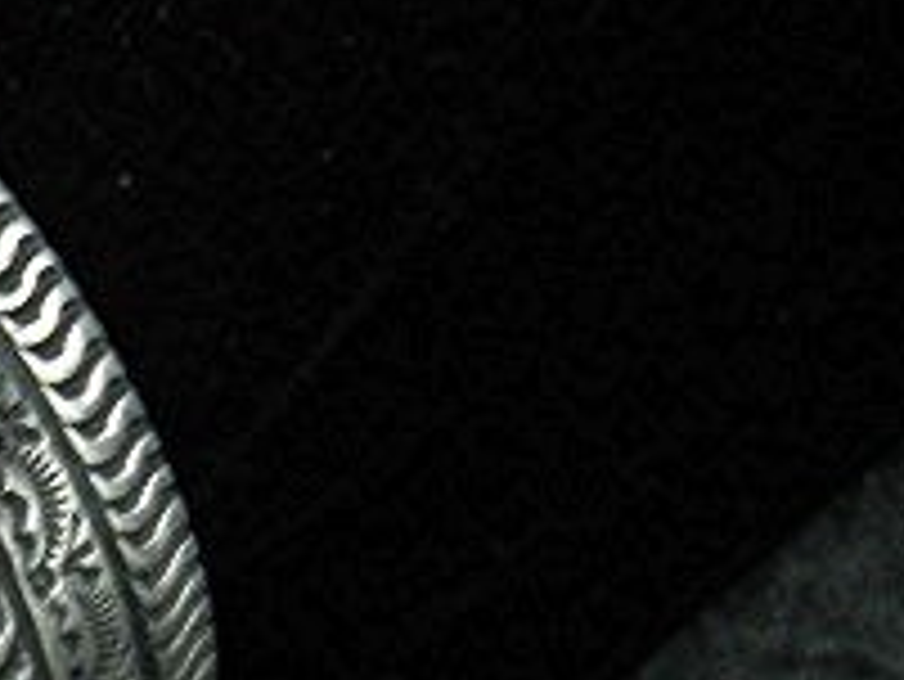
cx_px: -504
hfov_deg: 8.9
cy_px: 612
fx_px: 5644
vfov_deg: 6.9
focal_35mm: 216
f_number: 4.1
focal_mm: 12.2
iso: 400
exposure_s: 1/16.2
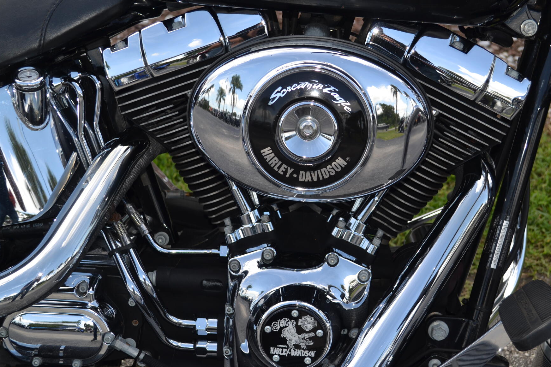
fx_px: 842
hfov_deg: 36.2
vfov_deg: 24.6
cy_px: 208
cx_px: 302
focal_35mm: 55
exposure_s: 1/200
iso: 100
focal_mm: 32
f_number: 5
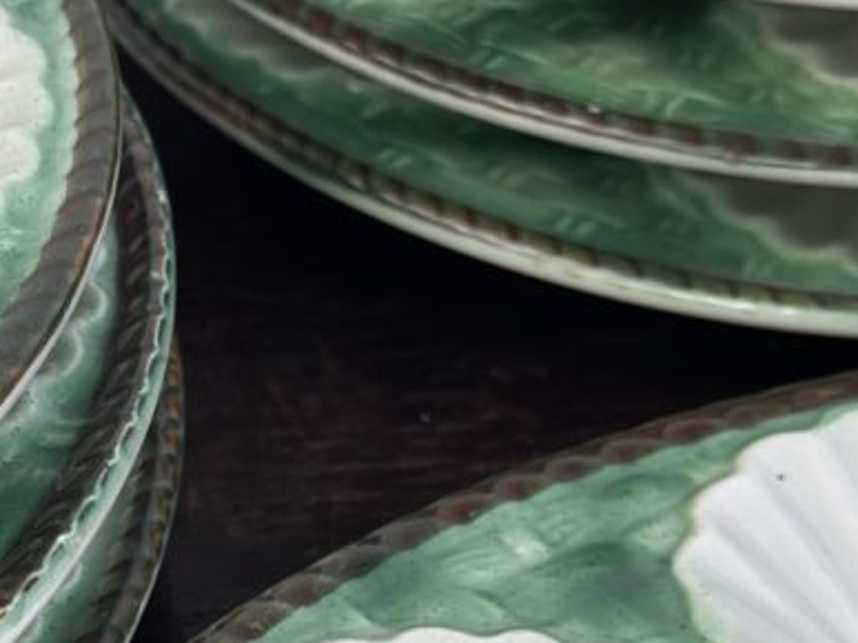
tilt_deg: -38.8
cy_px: 528
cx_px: 144
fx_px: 3147
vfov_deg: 11.6
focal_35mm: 127
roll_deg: +2.1
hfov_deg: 15.4
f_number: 1.78
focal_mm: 6.86
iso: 80
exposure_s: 1/398
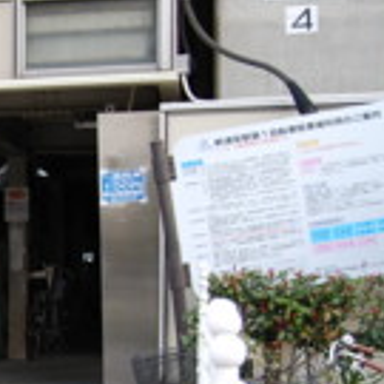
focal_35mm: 85
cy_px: 331
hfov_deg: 18.3
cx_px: -179
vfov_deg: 20.1
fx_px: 1067
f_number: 4.5
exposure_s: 1/80
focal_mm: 20
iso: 200
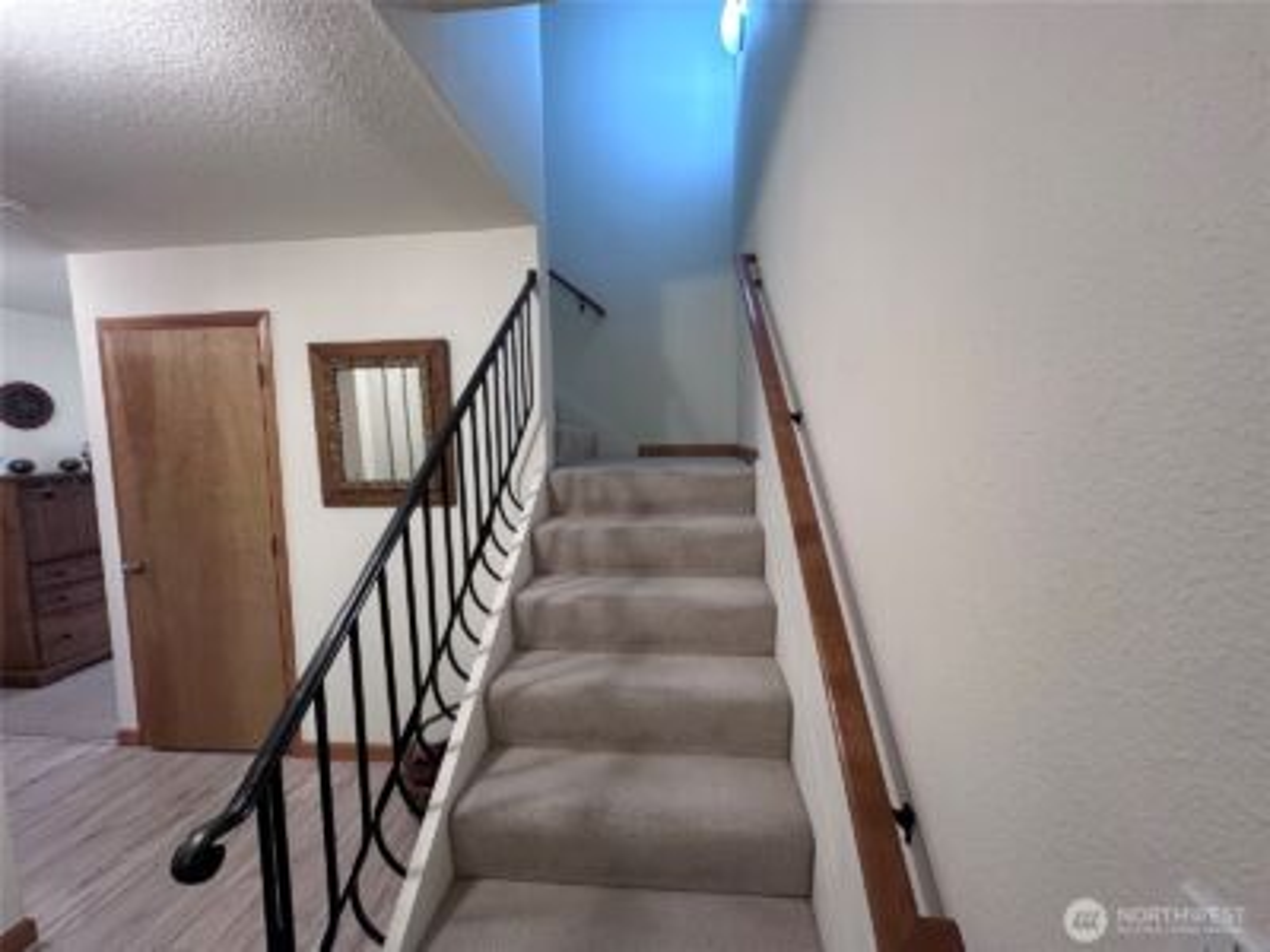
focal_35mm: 14
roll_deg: +0.8
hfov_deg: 102.1
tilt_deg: -4.5
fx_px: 514
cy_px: 476
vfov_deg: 85.7
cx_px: 635
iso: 250
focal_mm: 2.22
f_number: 2.2
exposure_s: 1/60
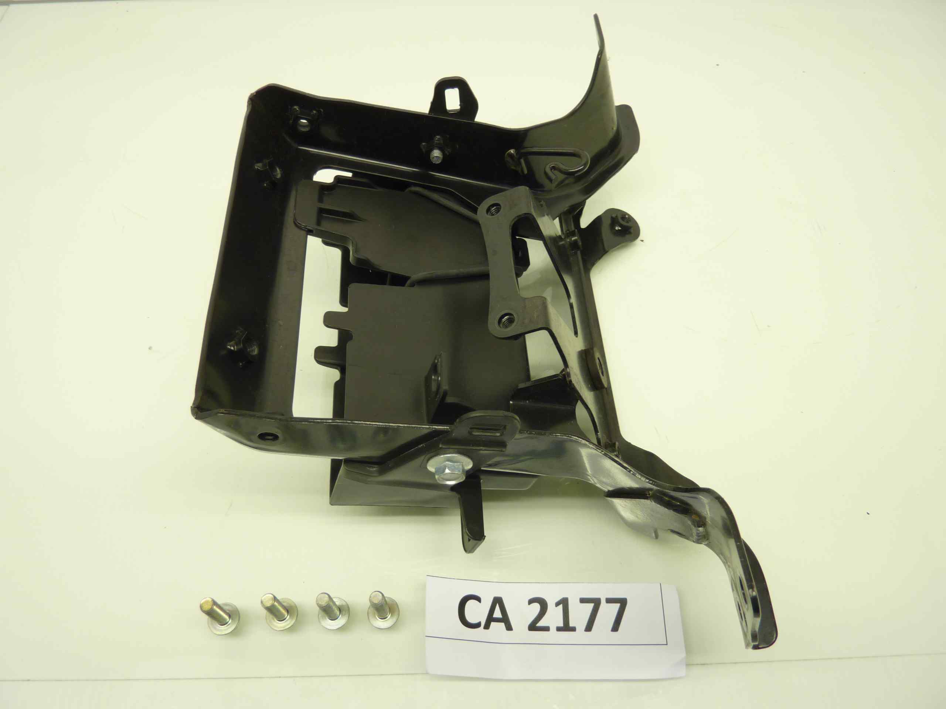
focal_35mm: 25
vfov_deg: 54.9
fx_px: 683
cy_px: 354
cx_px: 473
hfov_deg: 69.4
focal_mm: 4.1
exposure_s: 1/20
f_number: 3.3
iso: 80
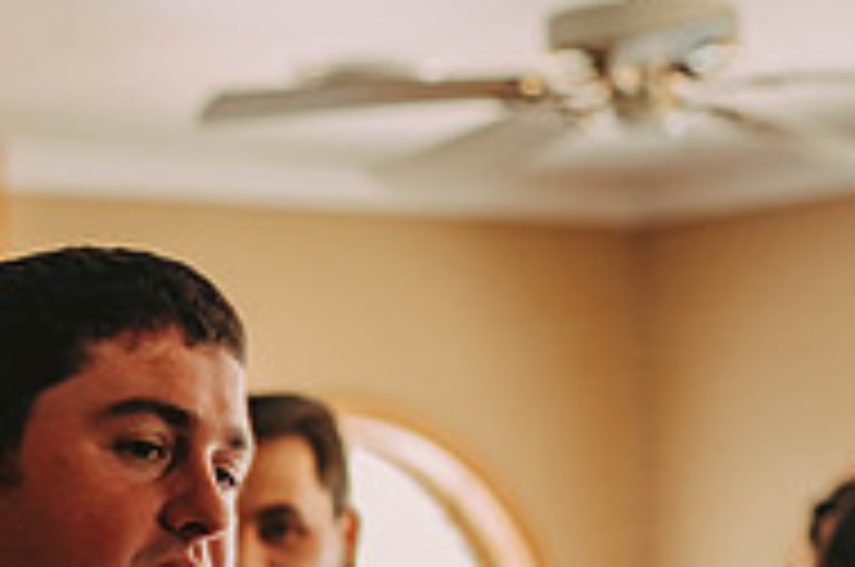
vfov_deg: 8.8
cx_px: -4
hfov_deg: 13.3
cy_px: 668
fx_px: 3628
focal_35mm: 153
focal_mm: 50
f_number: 2
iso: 640
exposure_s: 1/125
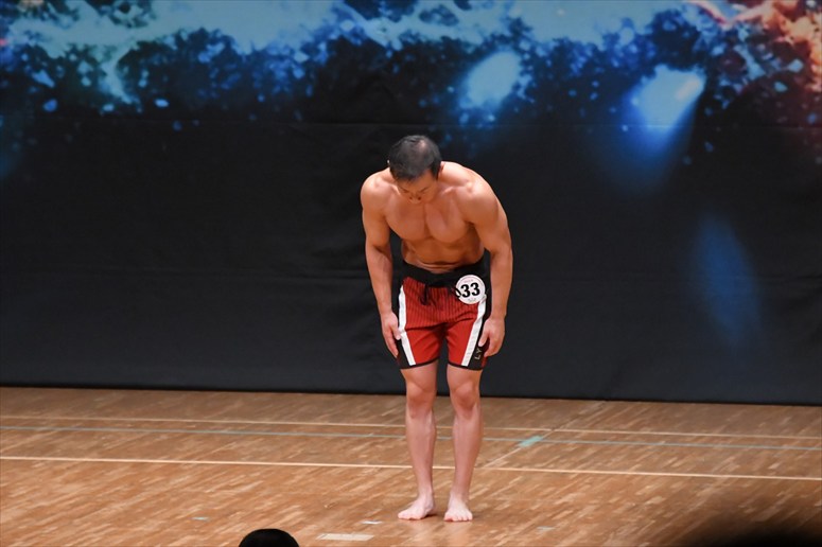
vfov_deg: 4.6
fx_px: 6847
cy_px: 274
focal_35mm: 300
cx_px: 411
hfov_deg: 6.9
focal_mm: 200
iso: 6400
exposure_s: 1/400
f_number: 5.6
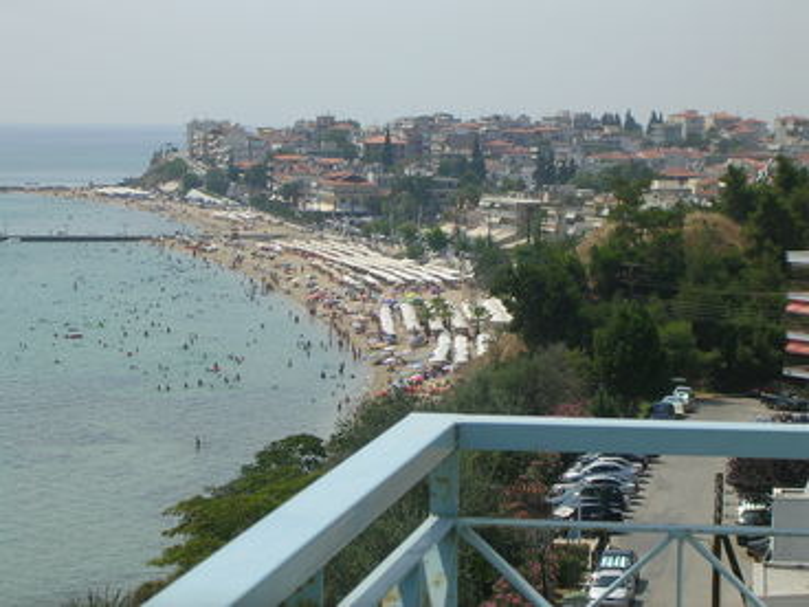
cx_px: 404
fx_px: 2688
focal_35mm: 115
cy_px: 304
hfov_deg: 17.1
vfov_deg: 12.9
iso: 50
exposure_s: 1/658
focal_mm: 17.4
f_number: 4.9
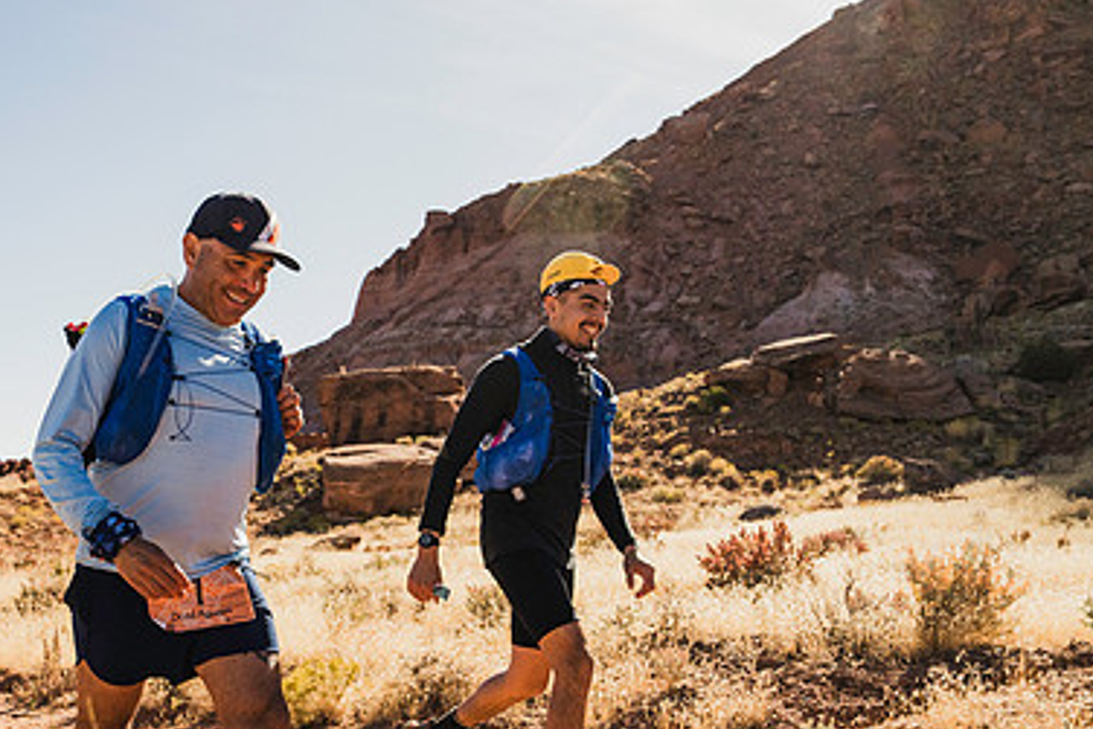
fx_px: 1124
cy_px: 553
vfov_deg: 35.1
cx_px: 328
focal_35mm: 37
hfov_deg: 50.5
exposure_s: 1/800
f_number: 4.5
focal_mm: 24
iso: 800
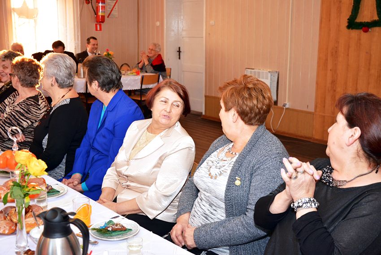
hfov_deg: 43.6
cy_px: 128
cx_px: 190
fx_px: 477
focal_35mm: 45
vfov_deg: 29.9
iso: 900
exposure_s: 1/60
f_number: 4.2
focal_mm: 30
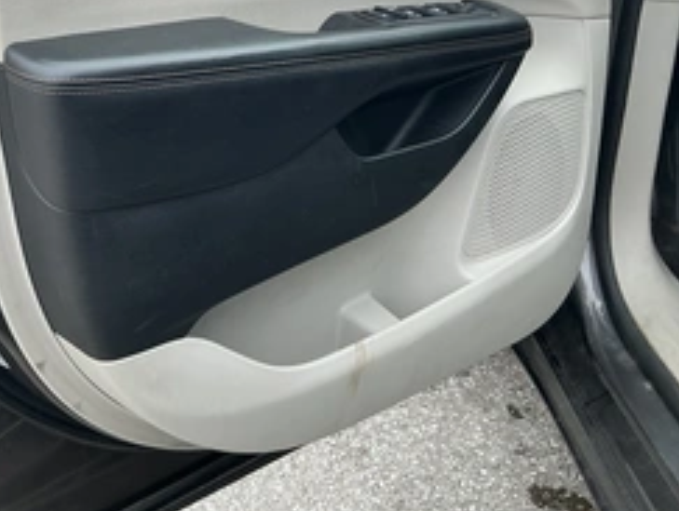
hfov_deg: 40.2
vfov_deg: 31.0
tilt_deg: -21.6
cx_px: 179
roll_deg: +2.5
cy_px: 123
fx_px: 904
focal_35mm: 46
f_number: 1.8
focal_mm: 3
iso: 20
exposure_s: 1/178
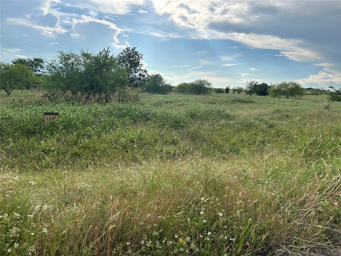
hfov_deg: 67.3
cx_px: 170
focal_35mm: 26
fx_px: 256
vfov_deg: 53.1
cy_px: 128
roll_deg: -3.8
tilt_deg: -7.6
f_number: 1.5
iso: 50
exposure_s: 1/4831
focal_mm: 5.7
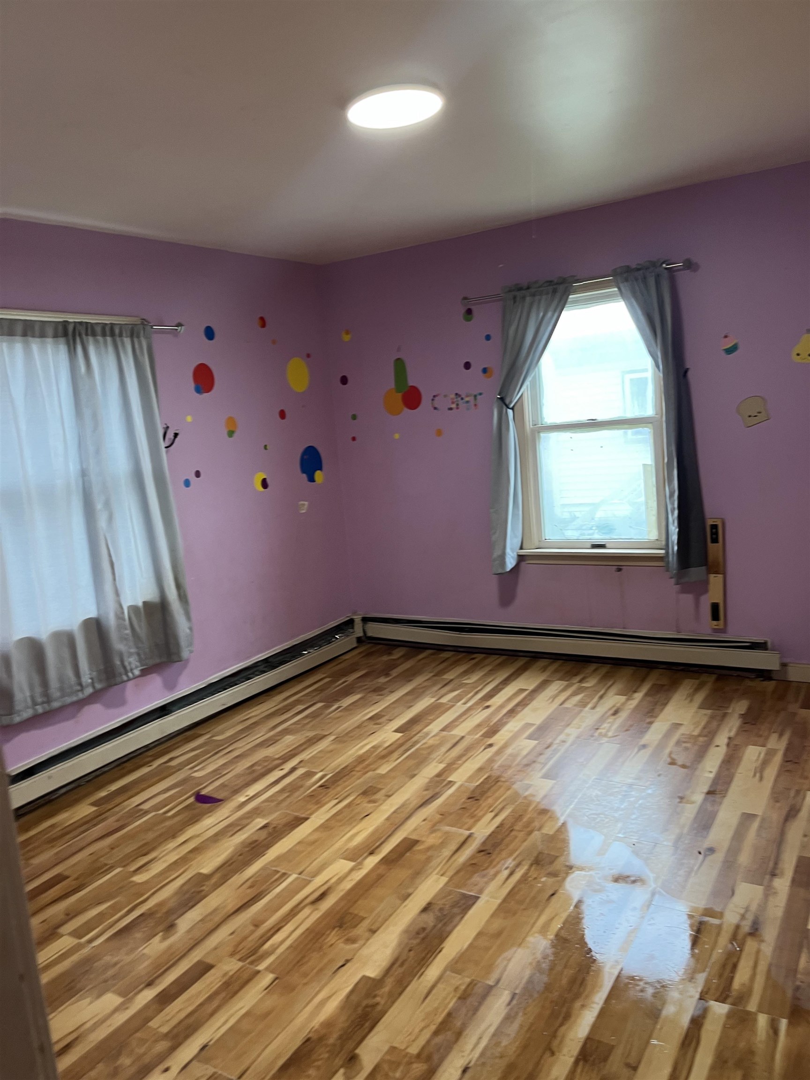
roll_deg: +4.6
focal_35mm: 26
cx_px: 405
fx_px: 811
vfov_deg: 67.3
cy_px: 540
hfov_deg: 53.1
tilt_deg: -9.9
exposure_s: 1/60
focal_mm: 5.1
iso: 100
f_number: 1.6
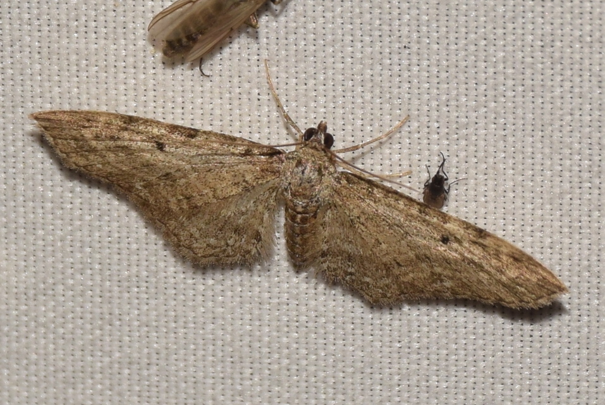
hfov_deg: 9.8
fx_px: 3532
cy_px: 202
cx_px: 302
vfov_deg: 6.6
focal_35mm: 210
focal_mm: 140
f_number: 10
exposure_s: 1/160
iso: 125
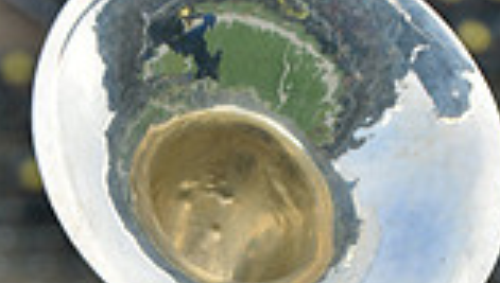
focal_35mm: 748
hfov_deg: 2.9
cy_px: 617
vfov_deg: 1.6
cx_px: 177
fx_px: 9936
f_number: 5.6
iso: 200
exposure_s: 1/1000
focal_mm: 250
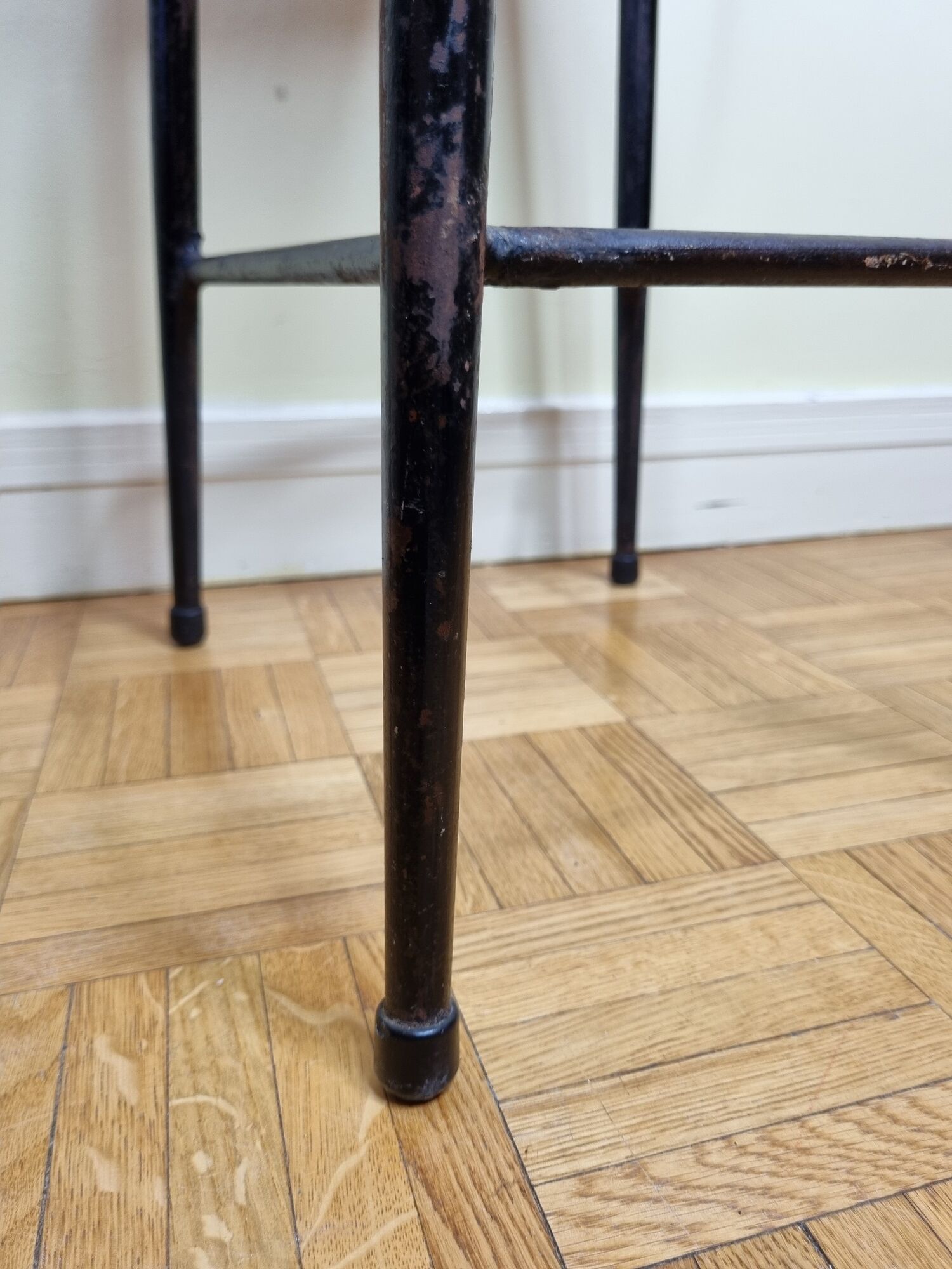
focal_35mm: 26
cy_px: 634
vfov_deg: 67.3
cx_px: 476
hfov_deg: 53.1
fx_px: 953
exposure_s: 1/50
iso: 200
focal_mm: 5.4
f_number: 1.8
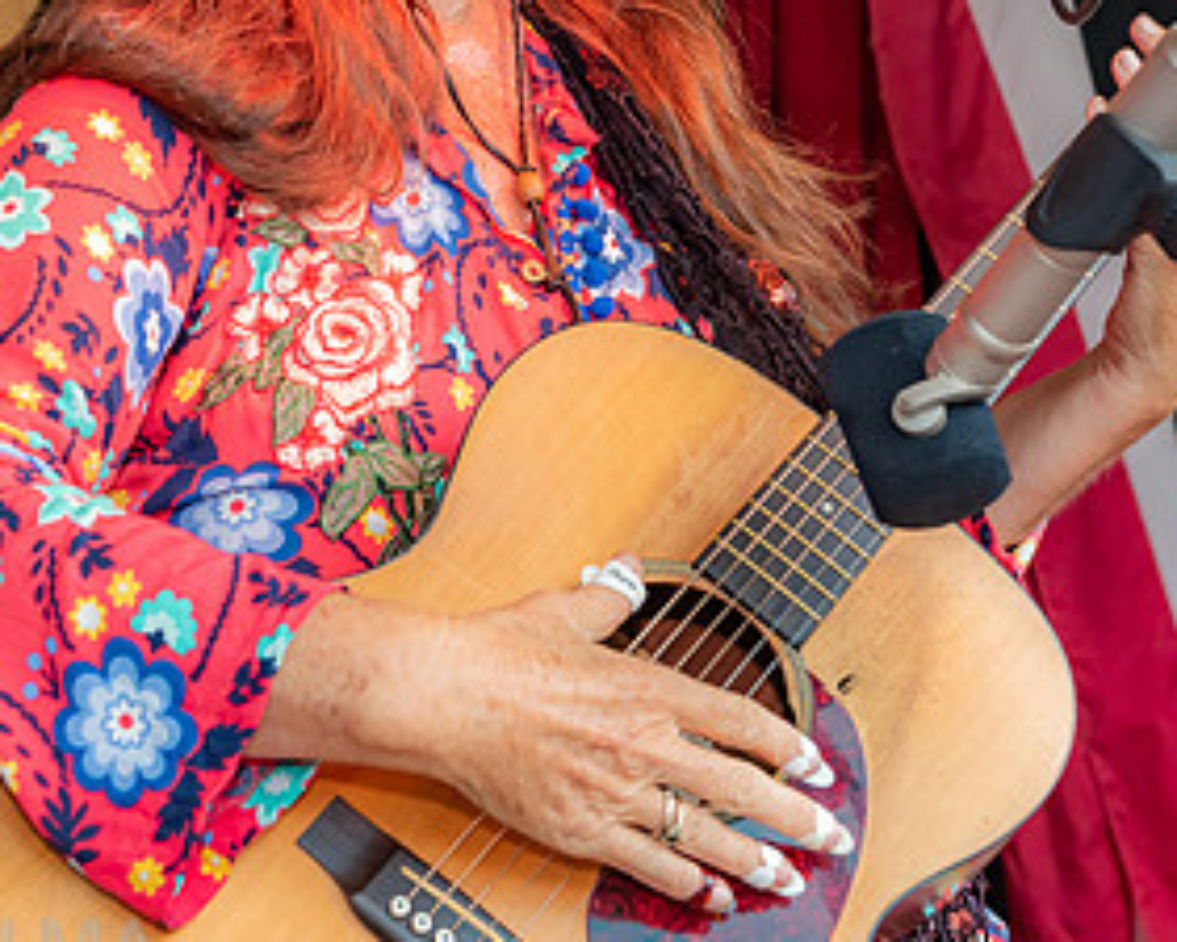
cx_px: 444
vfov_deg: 16.5
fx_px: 3241
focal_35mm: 93
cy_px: 287
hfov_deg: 20.5
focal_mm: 48
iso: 1000
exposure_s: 1/160
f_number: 5.6
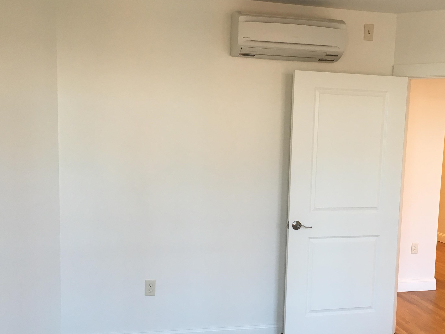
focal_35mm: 42
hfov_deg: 44.6
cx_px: 264
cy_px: 202
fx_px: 540
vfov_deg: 34.2
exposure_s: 1/40
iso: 32
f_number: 2.2
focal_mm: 4.15
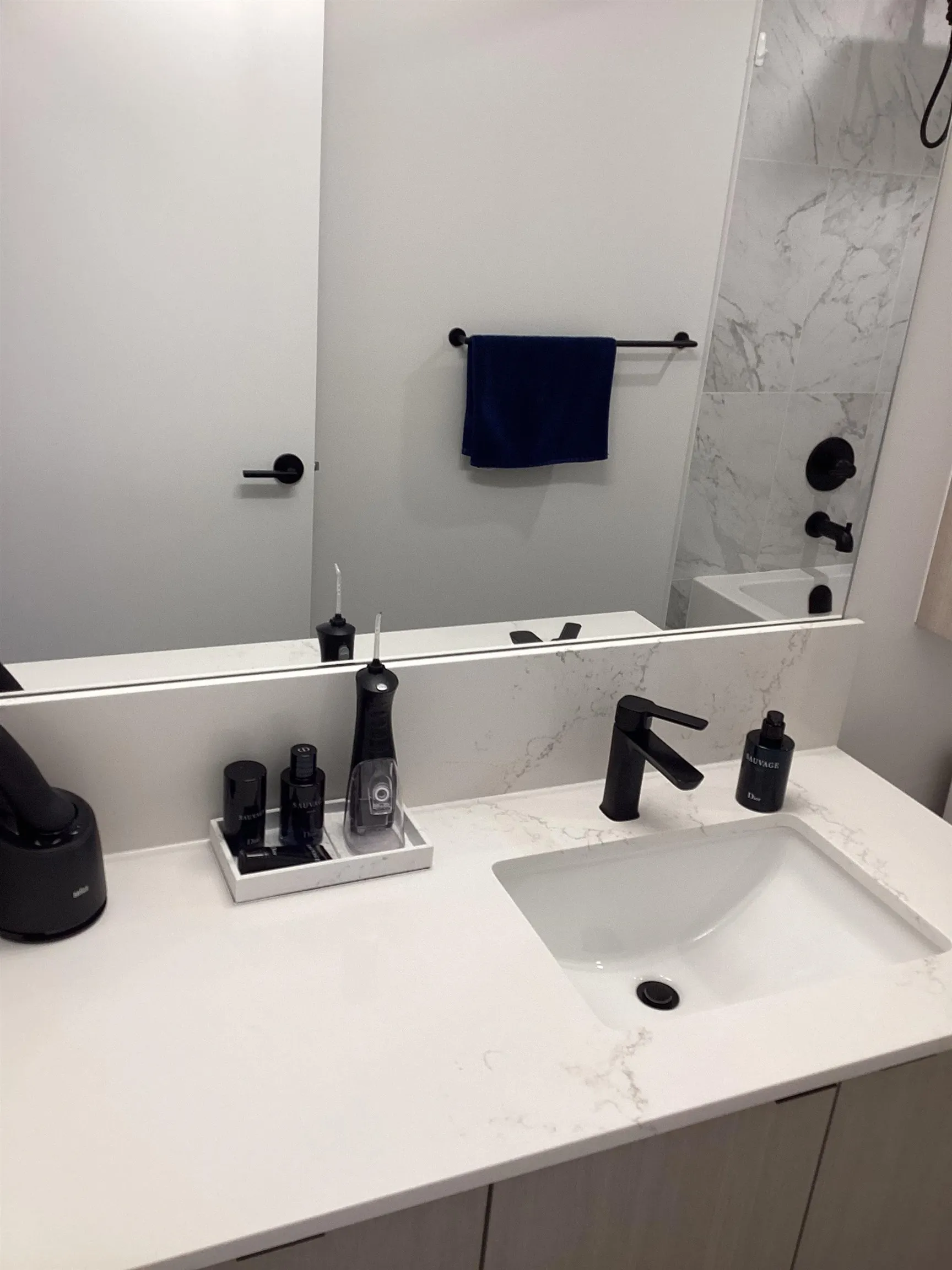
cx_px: 476
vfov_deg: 58.4
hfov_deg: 45.4
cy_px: 635
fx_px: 1137
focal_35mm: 31
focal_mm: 3.3
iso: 80
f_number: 2.4
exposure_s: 1/60
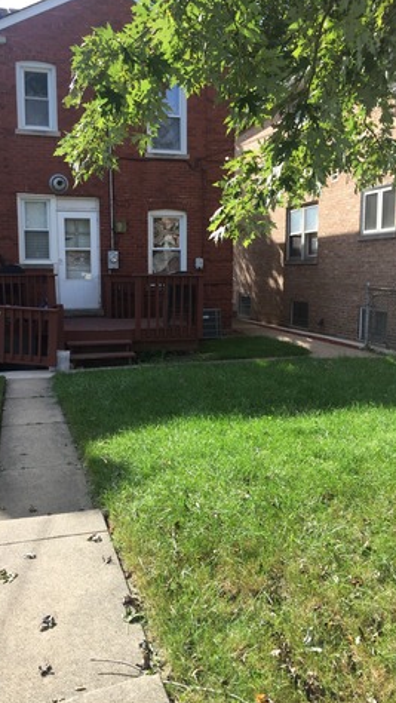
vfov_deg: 61.0
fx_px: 597
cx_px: 185
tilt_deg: -6.8
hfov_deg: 36.7
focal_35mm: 32
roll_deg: +0.7
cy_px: 352
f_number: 2.2
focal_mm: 4.15
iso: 32
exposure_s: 1/638
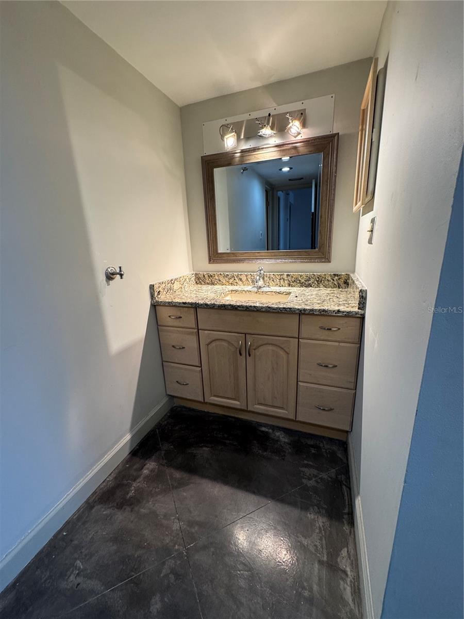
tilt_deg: -15.8
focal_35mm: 14
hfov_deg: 85.7
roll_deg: +2.3
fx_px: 250
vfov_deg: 102.1
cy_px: 310
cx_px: 232
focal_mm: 2.22
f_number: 2.2
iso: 250
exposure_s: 1/60
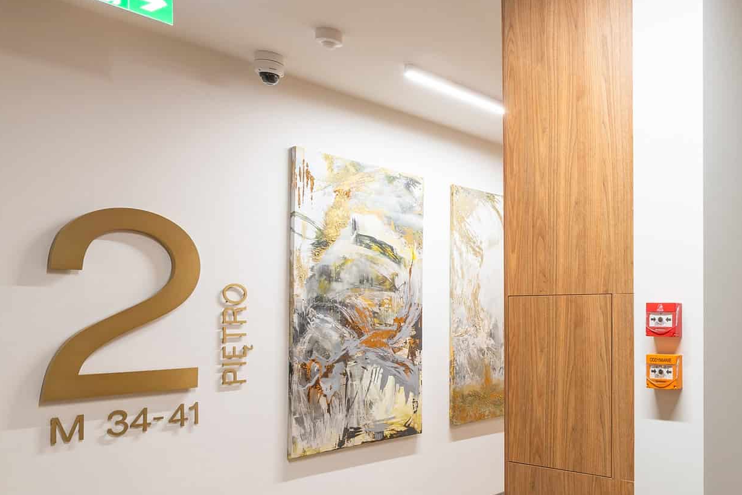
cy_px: 317
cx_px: 654
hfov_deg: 54.7
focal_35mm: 30
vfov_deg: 43.2
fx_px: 618
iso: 64
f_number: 11
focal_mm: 16
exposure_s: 1/1.67
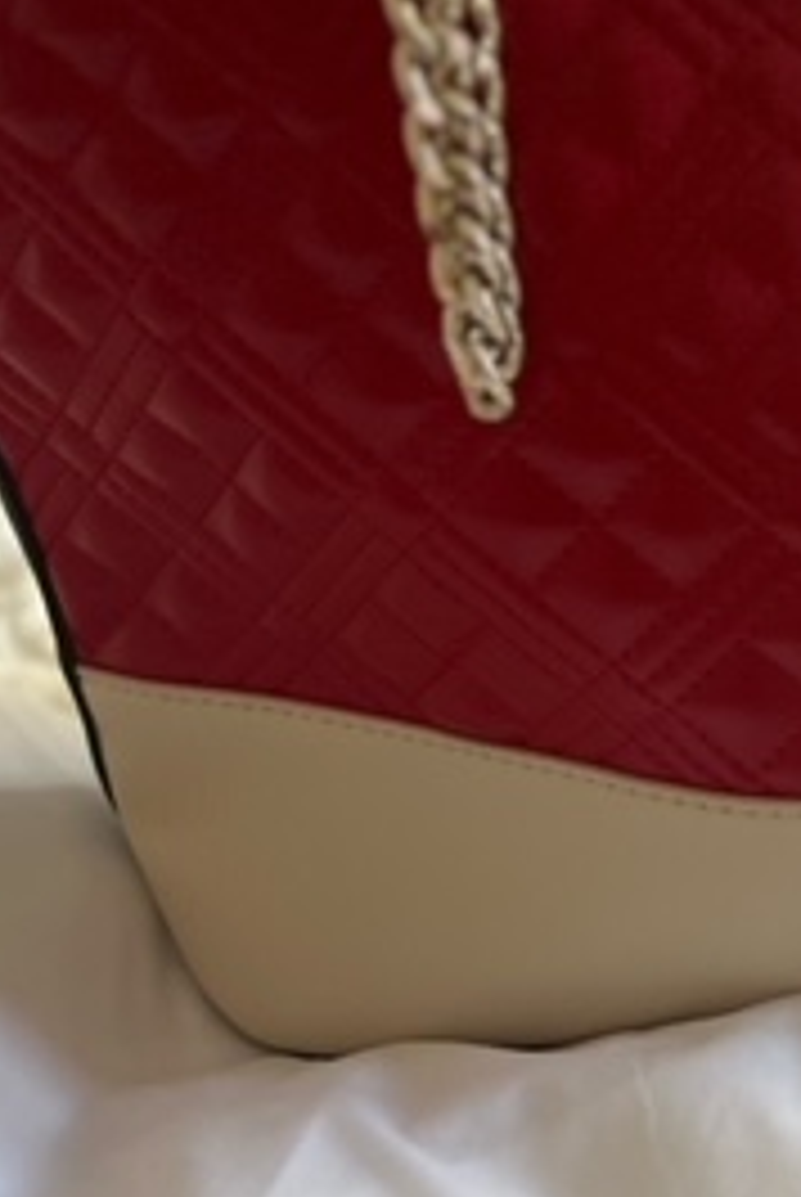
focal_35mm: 65
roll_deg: -0.4
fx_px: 2164
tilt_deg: -27.0
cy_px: 459
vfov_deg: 30.8
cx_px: 1066
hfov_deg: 19.2
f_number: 1.5
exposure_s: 1/84
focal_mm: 5.7
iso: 125
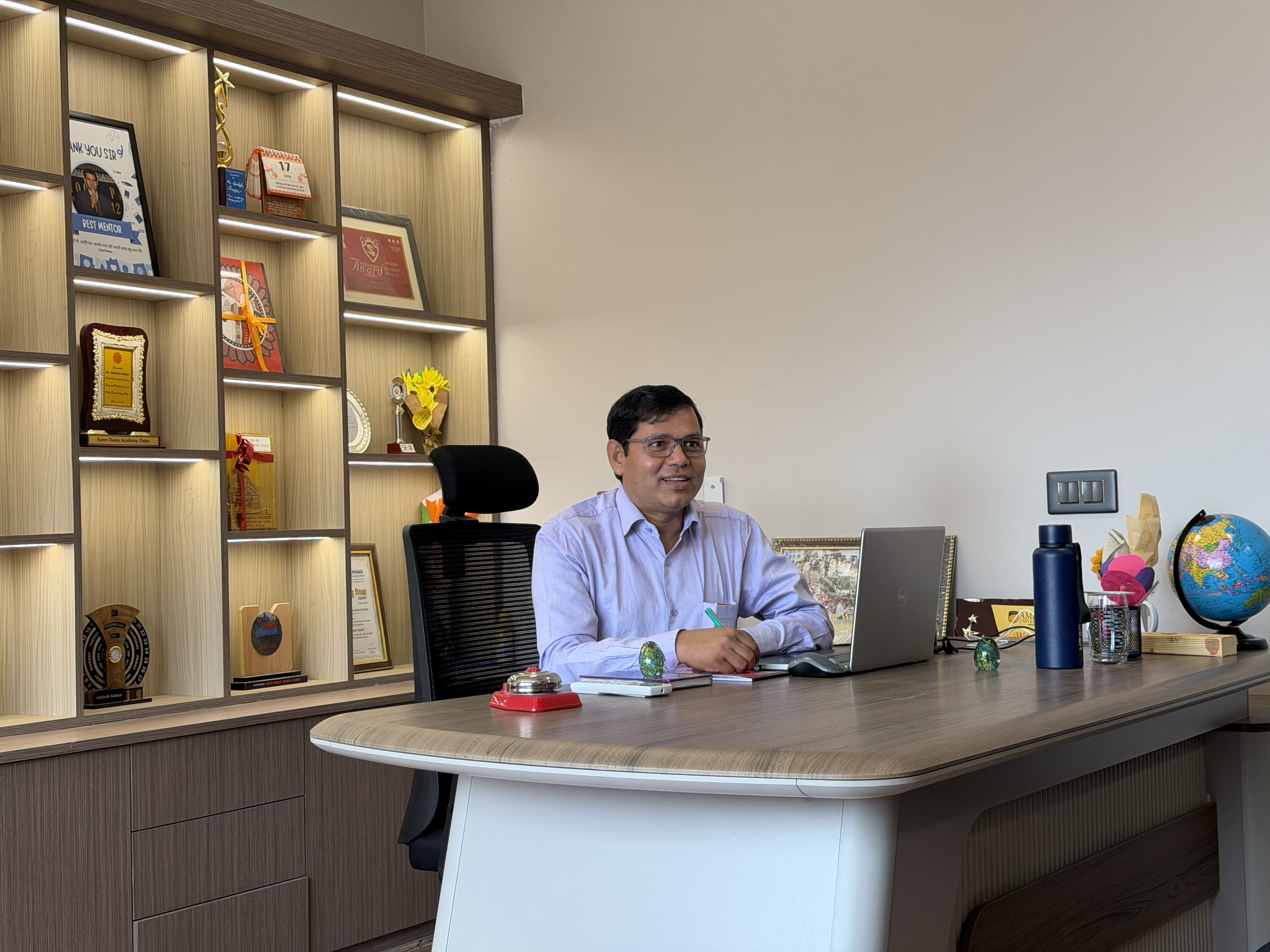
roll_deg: +1.8
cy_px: 476
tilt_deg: +1.6
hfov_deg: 39.7
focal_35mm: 48
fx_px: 1761
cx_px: 635
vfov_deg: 30.3
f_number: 1.78
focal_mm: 6.76
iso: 50
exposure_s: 1/130
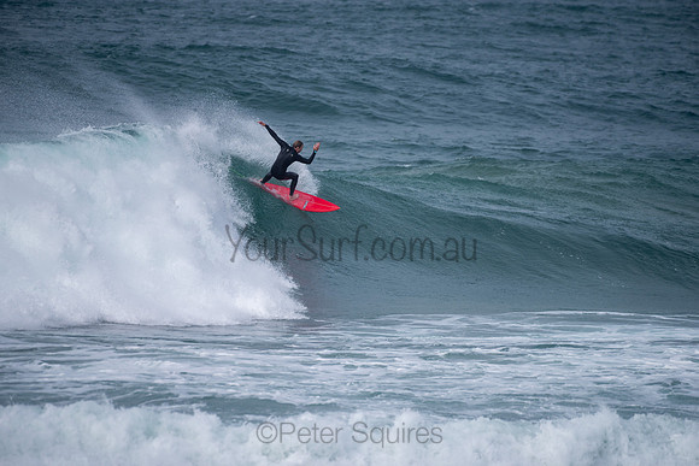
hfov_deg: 3.8
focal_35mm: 539
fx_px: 10459
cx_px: 350
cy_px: 233
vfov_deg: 2.6
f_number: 5.6
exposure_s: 1/1000
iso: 90
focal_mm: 500
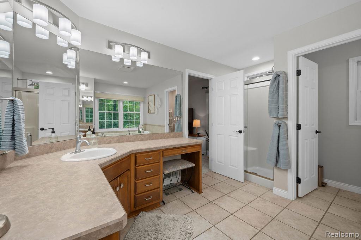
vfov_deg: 81.1
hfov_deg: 104.3
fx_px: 140
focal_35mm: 14
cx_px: 180
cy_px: 120
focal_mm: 14
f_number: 10
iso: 250
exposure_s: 1/2.5
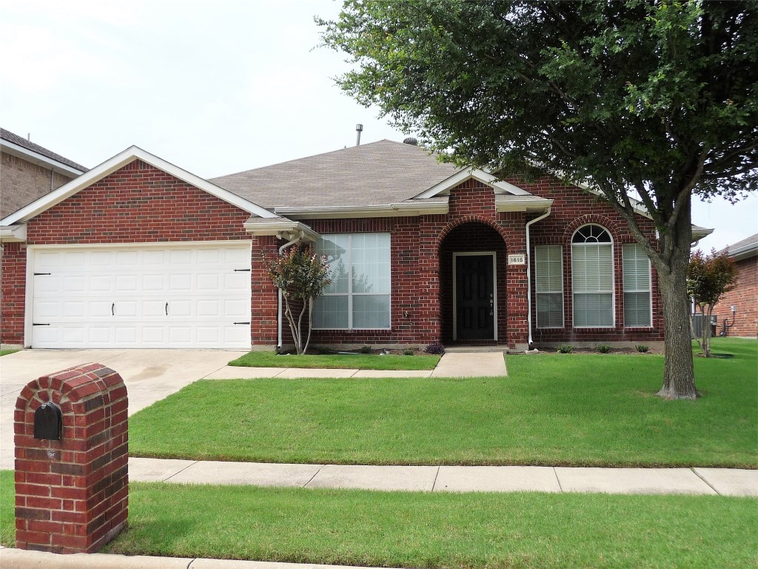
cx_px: 379
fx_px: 745
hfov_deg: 54.0
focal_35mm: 34
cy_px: 284
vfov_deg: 41.8
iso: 100
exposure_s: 1/640
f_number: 3.6
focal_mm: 5.6
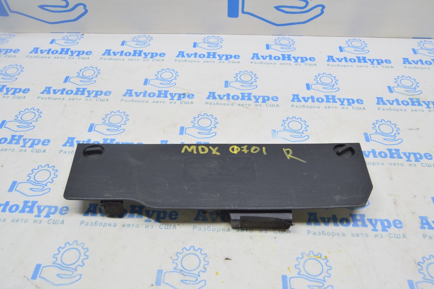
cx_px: 217
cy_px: 144
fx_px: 398
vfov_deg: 39.9
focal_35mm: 33
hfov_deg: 57.3
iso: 400
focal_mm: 22
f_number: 5.6
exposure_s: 1/20
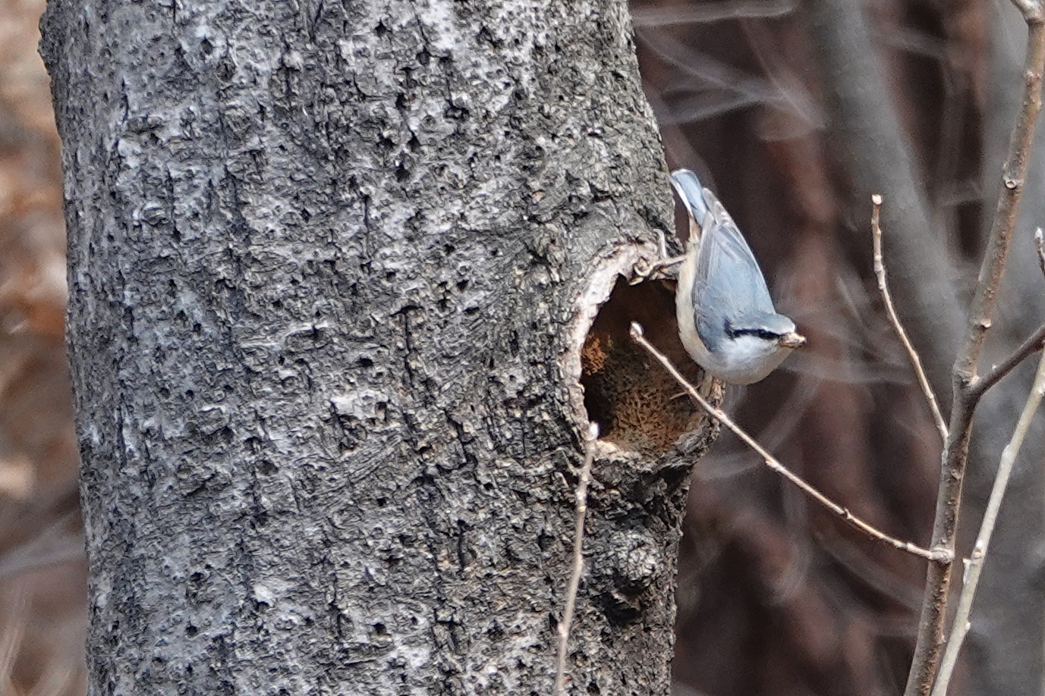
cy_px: 348
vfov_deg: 2.3
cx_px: 522
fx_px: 17415
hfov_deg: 3.4
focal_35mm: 600
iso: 200
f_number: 4
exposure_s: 1/250
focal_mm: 220
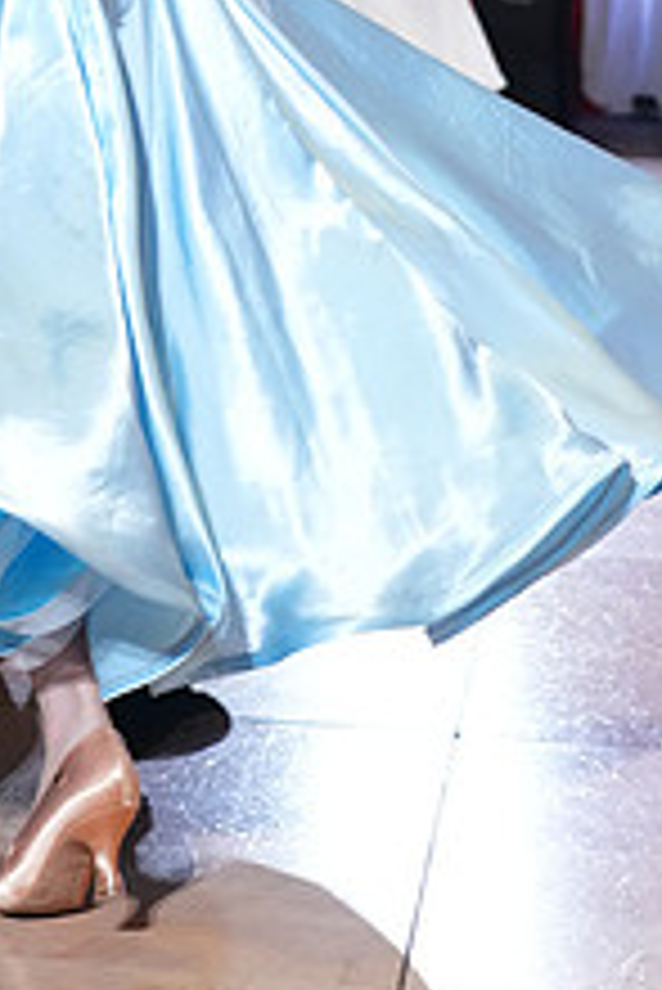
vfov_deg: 19.9
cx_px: 146
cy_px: -266
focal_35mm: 95
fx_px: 2616
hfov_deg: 14.4
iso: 3200
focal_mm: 36
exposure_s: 1/400
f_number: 4
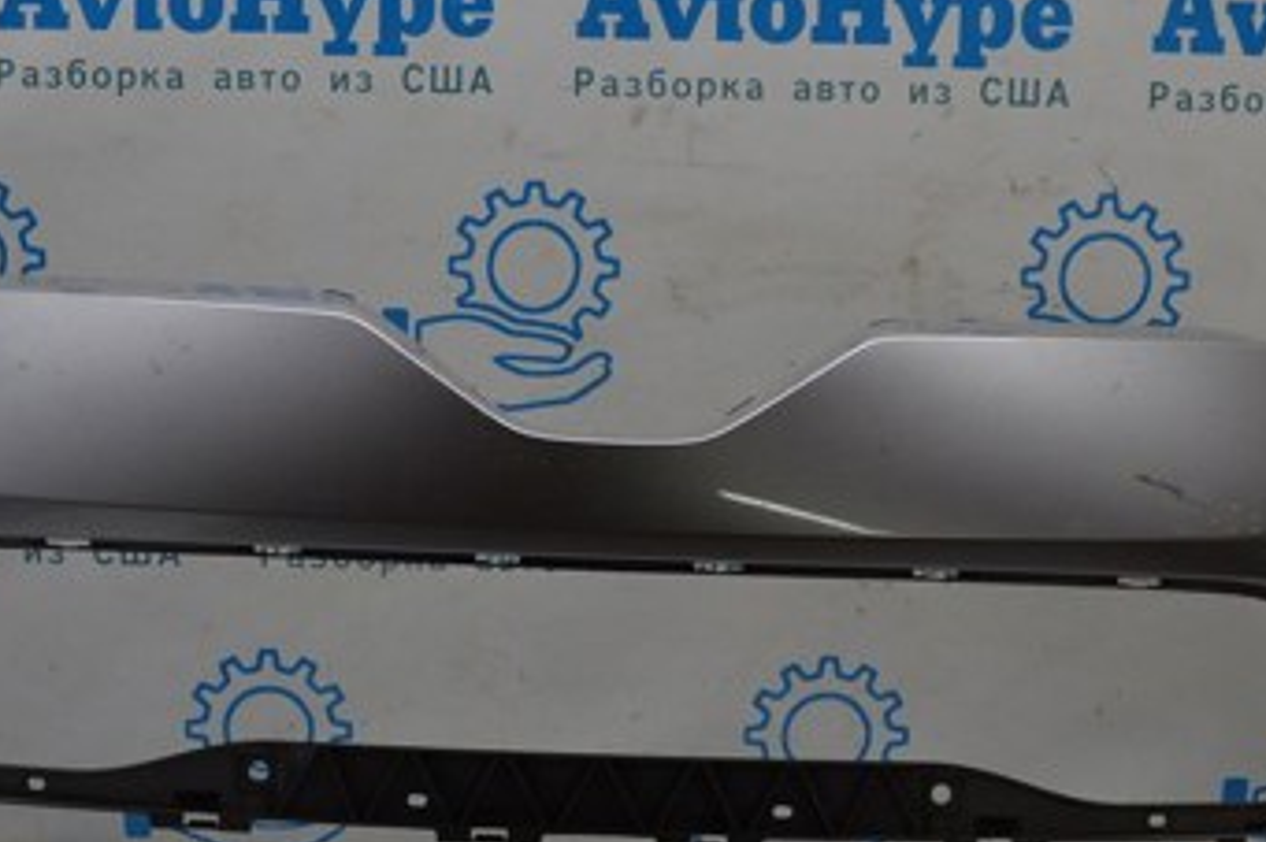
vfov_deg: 21.9
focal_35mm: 62
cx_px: 642
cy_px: 453
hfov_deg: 32.4
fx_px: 2179
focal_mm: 22
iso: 400
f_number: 5.6
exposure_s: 1/125
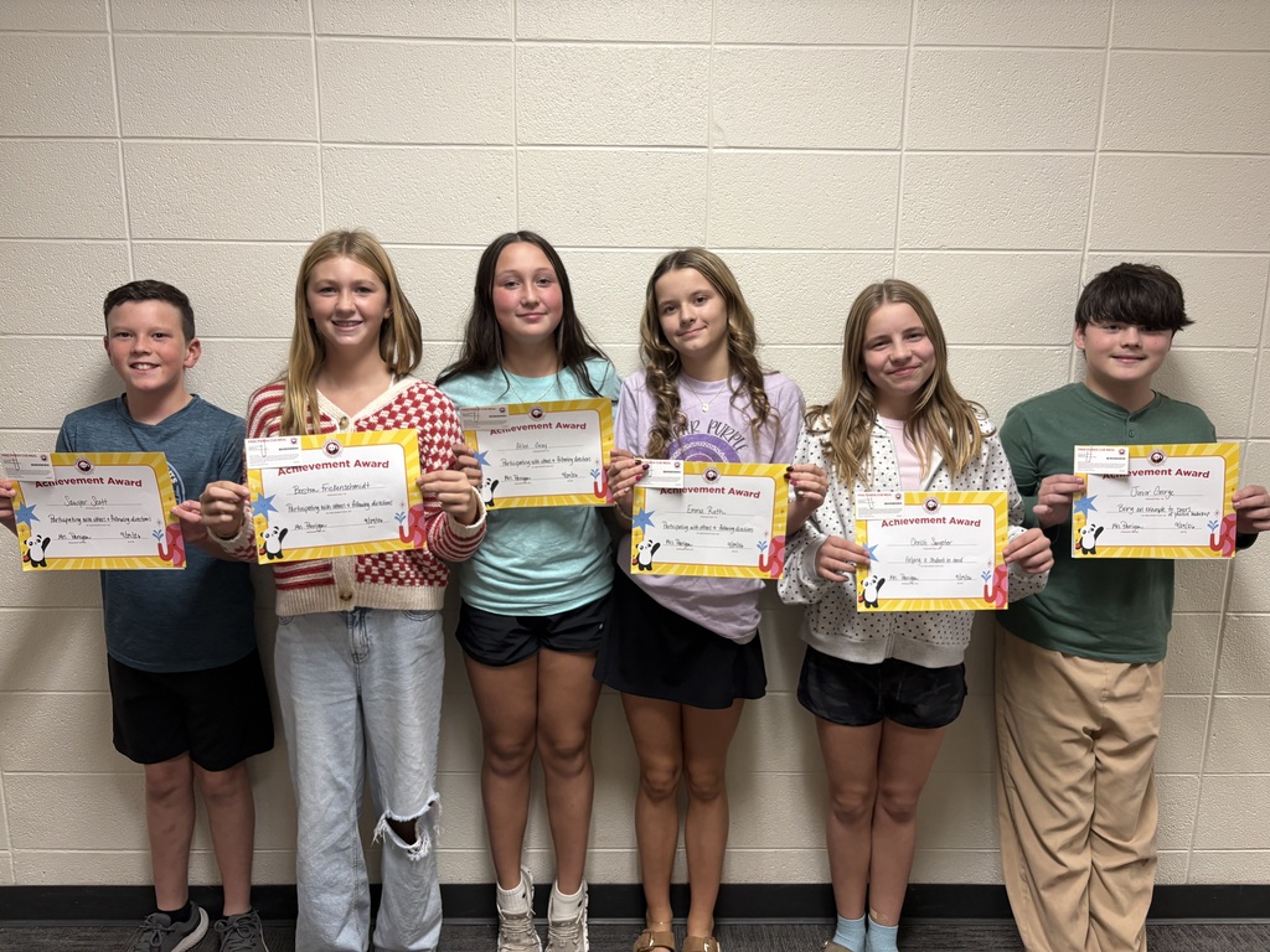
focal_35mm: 26
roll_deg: -1.1
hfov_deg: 67.3
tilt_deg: -10.8
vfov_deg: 53.1
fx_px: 954
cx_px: 635
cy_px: 476
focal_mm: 5.96
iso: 200
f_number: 1.6
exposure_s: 1/60
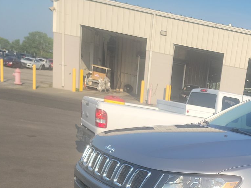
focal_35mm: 50
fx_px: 363
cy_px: 195
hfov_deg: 34.9
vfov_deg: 27.2
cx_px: 246
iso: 50
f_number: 1.8
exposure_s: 1/673
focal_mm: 6.7
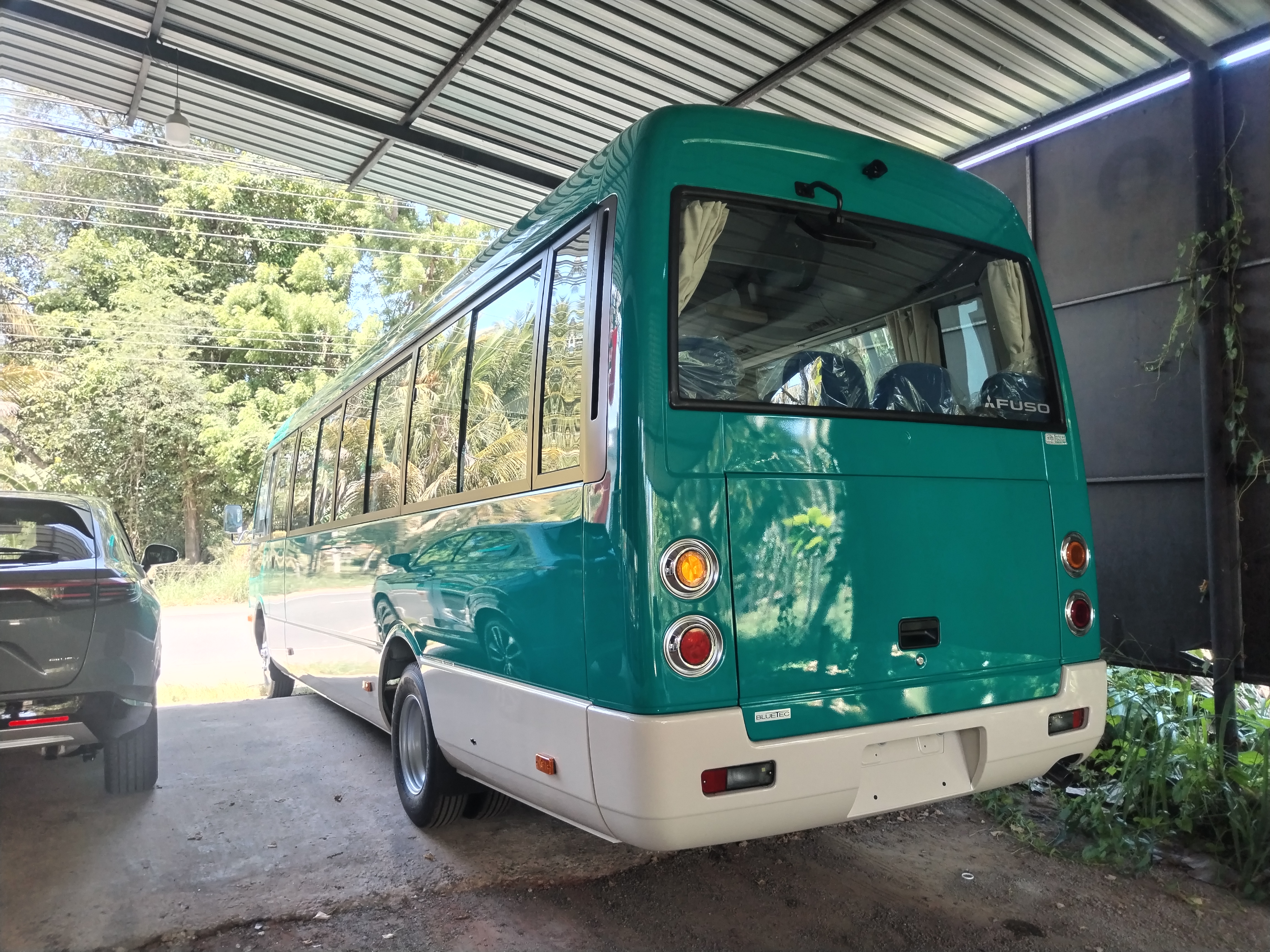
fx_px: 954
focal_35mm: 26
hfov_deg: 67.3
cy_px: 476
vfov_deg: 53.1
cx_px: 635
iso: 132
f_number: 1.8
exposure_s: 1/100
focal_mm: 4.75
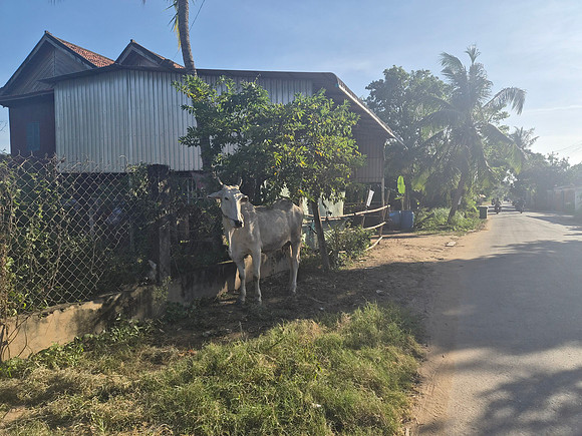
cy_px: 218
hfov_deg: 73.9
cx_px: 291
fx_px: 387
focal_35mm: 23
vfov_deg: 58.9
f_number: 1.8
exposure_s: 1/5952
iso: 80
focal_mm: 5.4
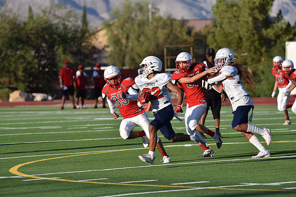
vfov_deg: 4.9
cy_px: 98
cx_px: 148
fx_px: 2303
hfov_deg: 7.4
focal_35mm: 280
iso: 720
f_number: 5.6
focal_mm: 280
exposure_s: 1/4000
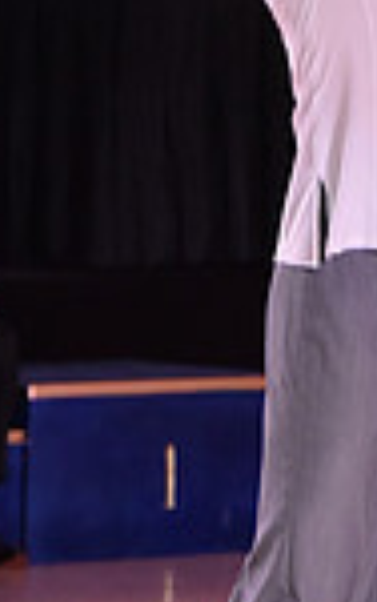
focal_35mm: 513
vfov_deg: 4.1
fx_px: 8417
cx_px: 395
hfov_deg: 2.6
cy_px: -165
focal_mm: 130
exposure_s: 1/320
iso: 2500
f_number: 5.6
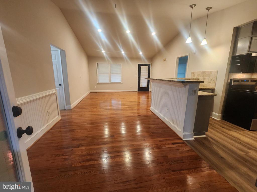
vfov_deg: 89.9
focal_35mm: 13
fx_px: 97
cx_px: 128
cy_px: 96
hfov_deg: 106.2
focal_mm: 2.2
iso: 400
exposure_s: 1/60
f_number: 2.2
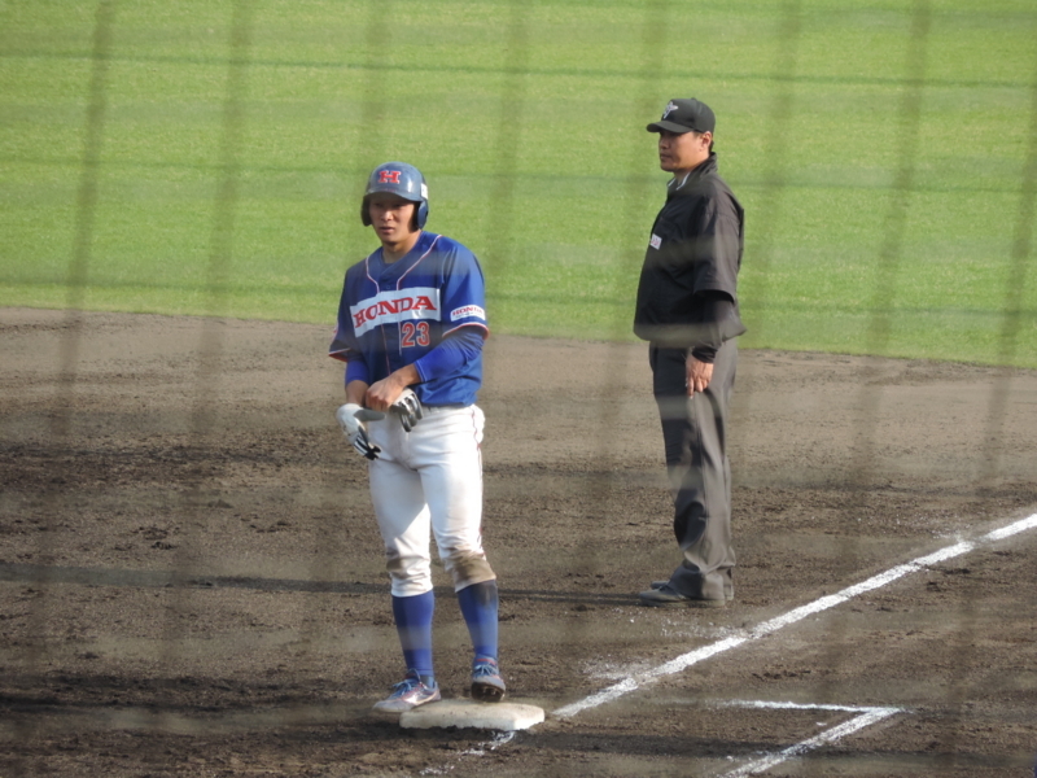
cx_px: 518
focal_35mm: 600
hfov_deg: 3.3
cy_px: 389
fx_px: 17974
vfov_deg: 2.5
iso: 160
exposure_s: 1/250
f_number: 4.9
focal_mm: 107
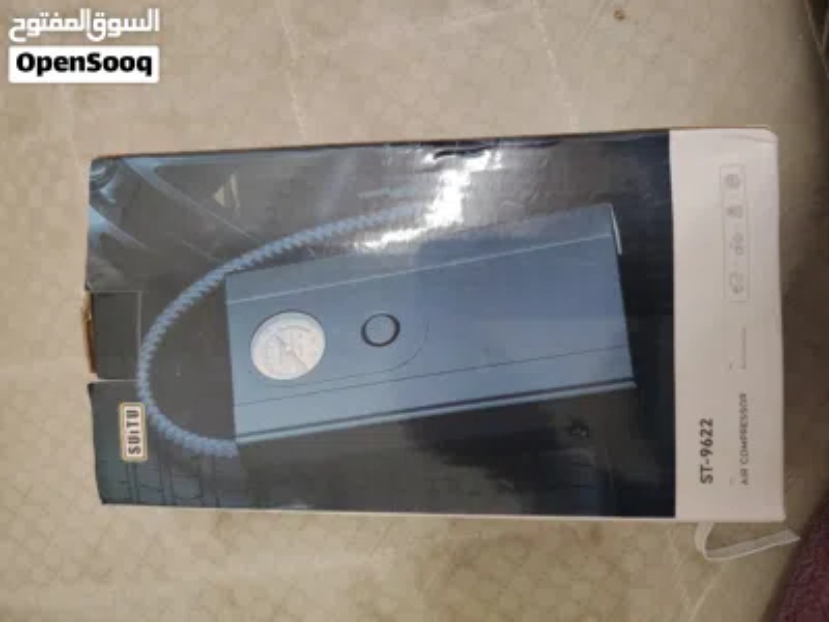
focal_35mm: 24
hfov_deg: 71.6
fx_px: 575
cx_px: 414
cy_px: 311
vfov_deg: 56.8
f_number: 1.75
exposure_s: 1/25
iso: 2181
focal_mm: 5.25
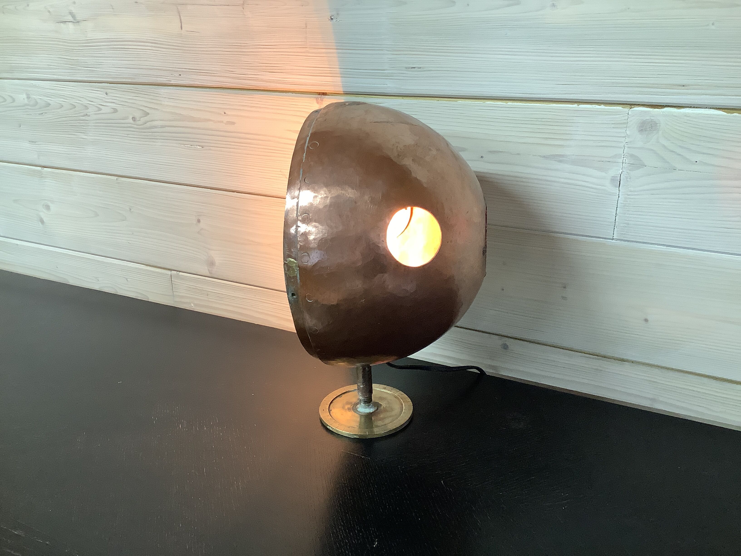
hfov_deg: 58.4
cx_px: 370
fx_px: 664
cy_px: 278
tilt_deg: -21.3
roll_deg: +0.8
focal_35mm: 31
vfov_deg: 45.4
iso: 125
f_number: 2.4
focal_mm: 3.3
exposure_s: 1/60
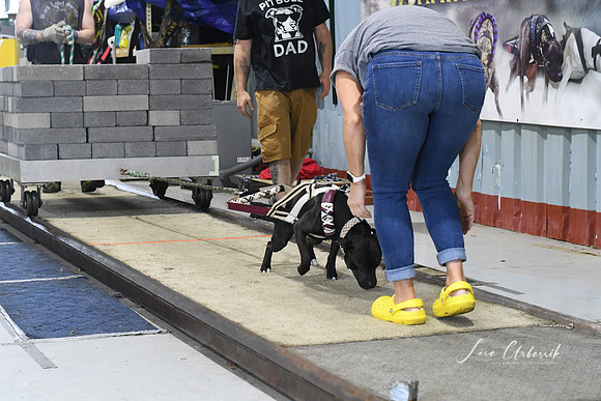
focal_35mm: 75
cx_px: 300
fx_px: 1252
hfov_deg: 27.0
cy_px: 200
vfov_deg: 18.2
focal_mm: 50
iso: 4000
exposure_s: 1/320
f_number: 4.5
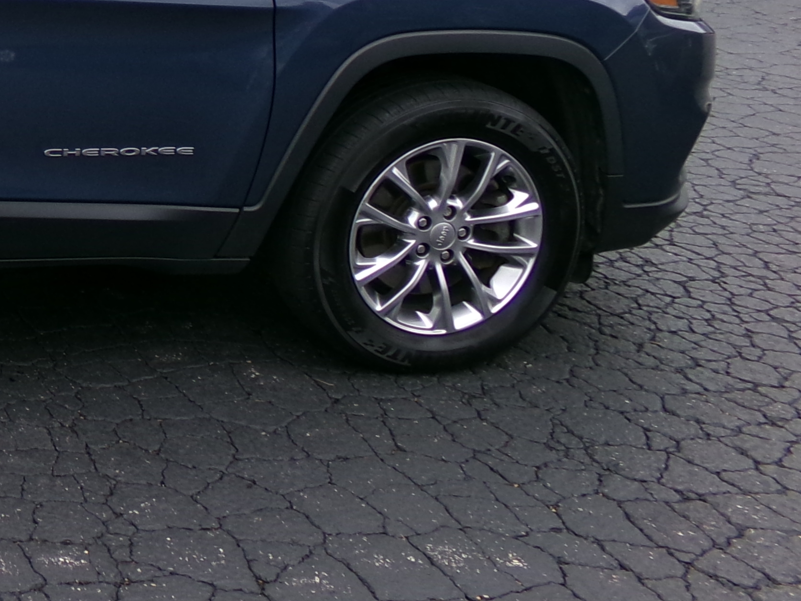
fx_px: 1527
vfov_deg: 21.4
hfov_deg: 25.1
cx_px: -260
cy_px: -15
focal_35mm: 66
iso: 100
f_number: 3.7
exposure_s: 1/140
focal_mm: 4.3
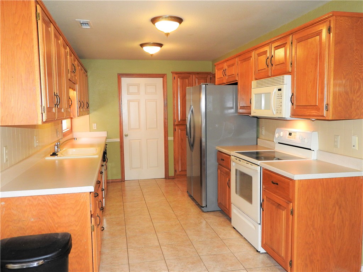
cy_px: 136
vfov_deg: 46.8
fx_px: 315
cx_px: 182
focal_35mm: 30
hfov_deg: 60.0
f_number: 3.5
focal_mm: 5.4
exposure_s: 1/30
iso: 200
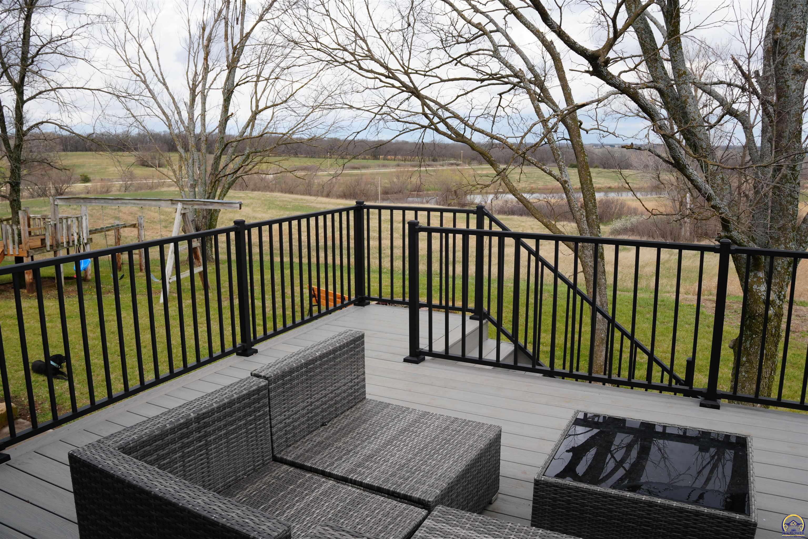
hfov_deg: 67.4
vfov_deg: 47.9
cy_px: 270
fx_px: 606
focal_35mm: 27
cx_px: 404
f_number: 8
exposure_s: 1/125
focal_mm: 18
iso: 100
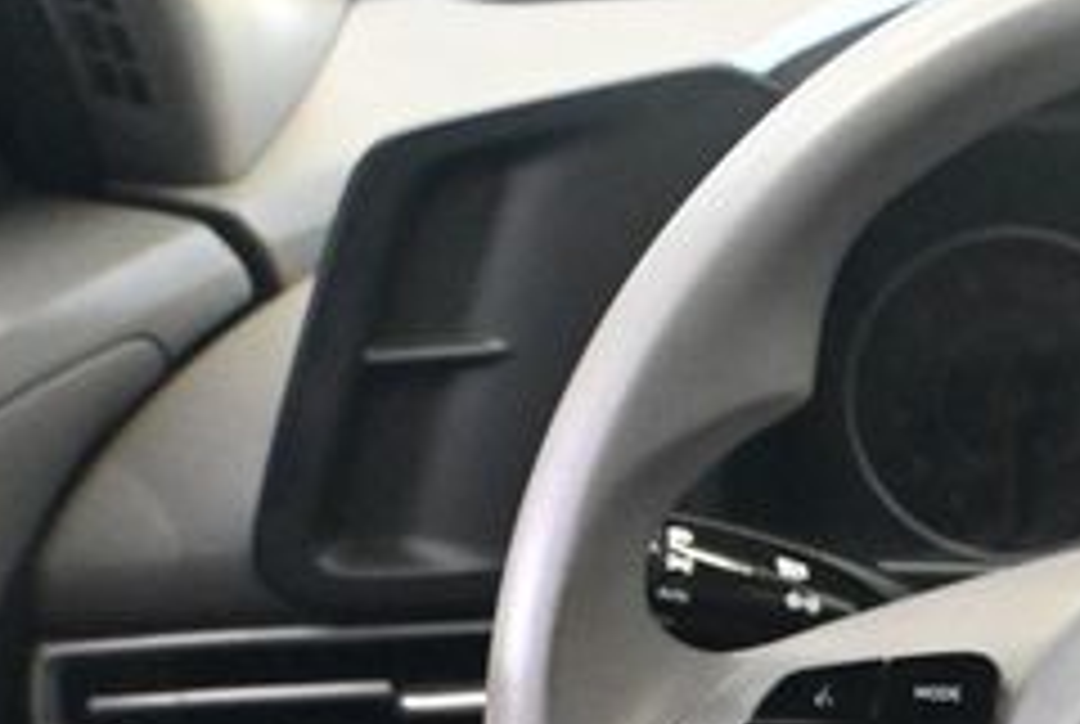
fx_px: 3126
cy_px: 778
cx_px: 1346
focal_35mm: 104
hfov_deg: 18.4
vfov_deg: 13.0
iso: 11400
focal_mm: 26
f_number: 4.5
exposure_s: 1/60
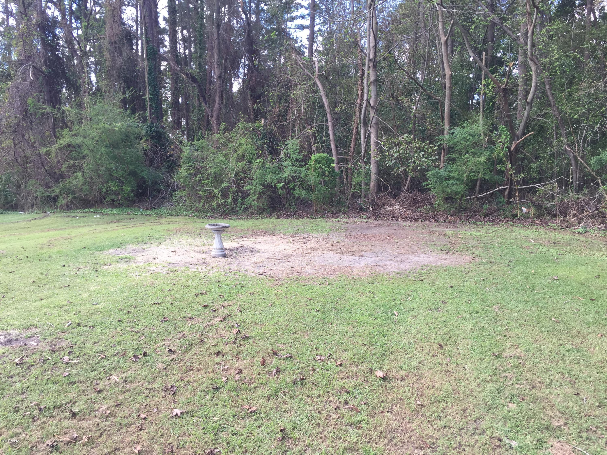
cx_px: 304
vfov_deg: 48.2
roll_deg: -1.2
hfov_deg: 61.7
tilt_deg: -4.9
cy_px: 228
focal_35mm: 29
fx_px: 509
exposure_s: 1/196
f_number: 2.2
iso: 32
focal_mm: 4.15
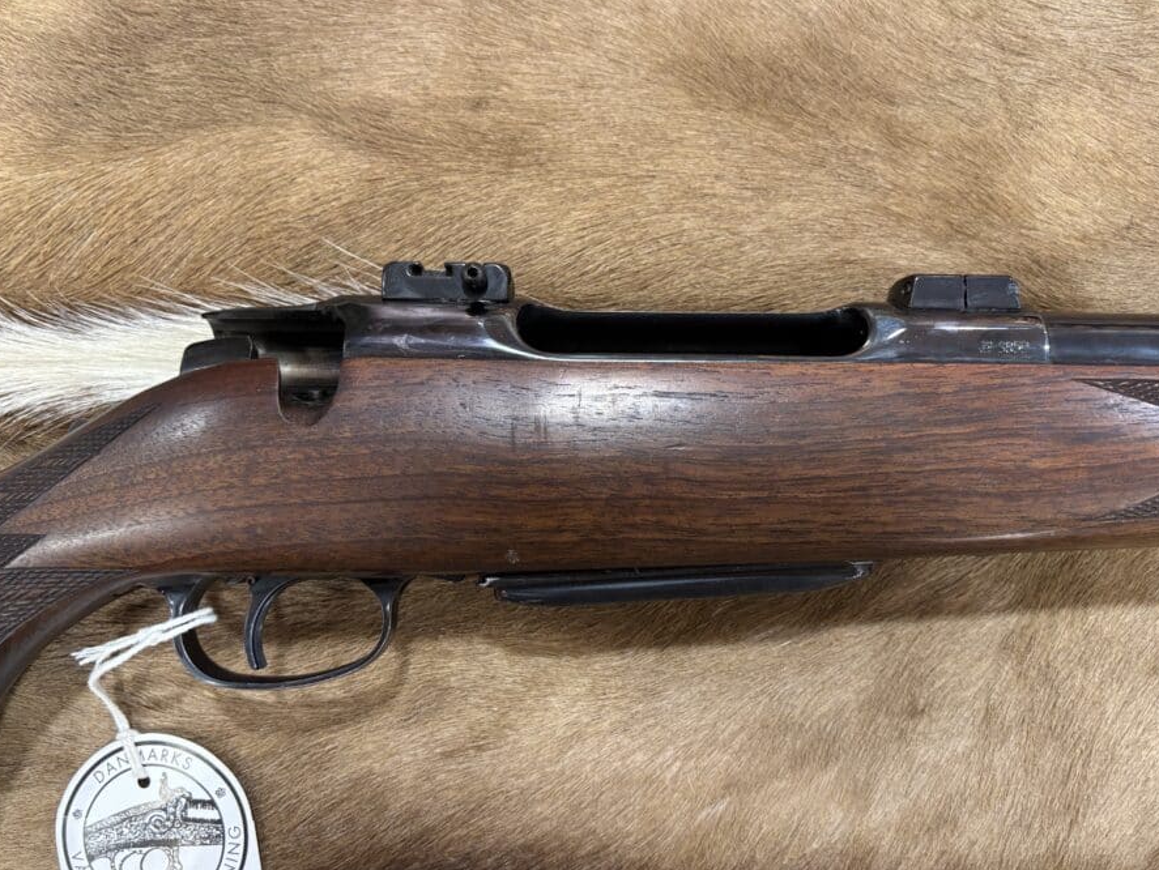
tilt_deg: -83.3
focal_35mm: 30
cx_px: 612
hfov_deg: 59.9
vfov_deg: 46.8
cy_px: 434
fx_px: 1005
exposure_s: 1/60
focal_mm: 5.96
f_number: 1.6
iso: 200
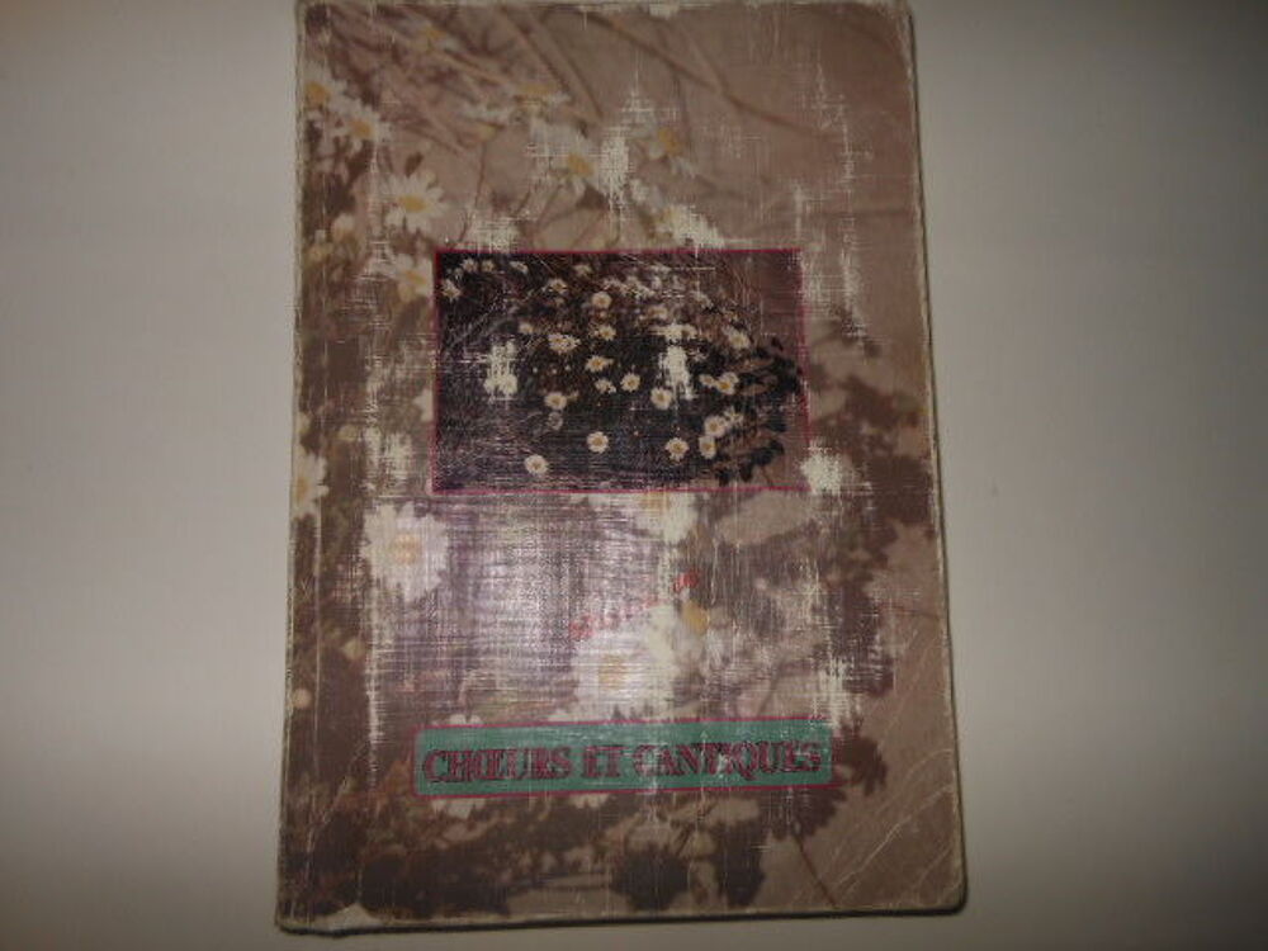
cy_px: 476
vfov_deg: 54.9
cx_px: 634
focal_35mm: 25
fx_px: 916
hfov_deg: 69.4
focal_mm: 4.5
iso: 80
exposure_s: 1/25
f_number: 10.2
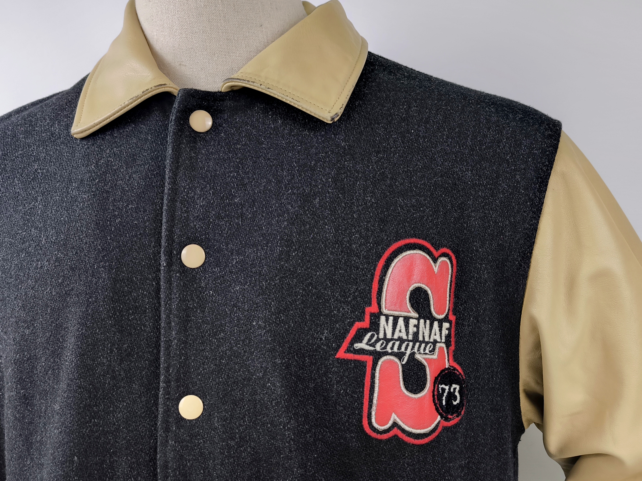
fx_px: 445
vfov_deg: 56.8
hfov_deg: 71.6
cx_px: 321
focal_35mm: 24
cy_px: 240
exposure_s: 1/100
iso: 125
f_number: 1.9
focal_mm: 6.92
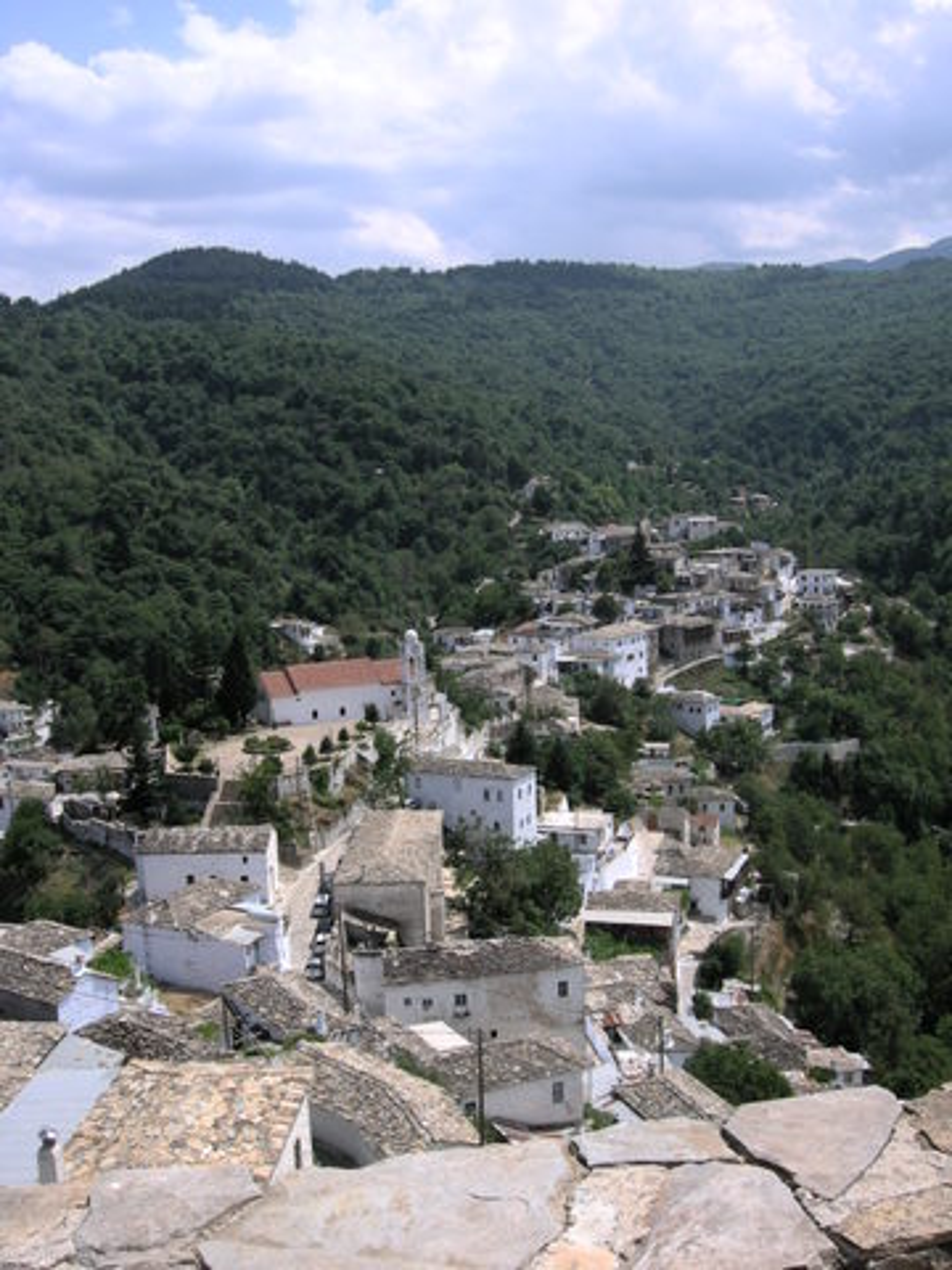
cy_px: 635
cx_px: 476
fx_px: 1320
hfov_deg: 39.7
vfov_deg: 51.4
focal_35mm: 36
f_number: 6.1
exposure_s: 1/235
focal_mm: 7.5
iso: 64
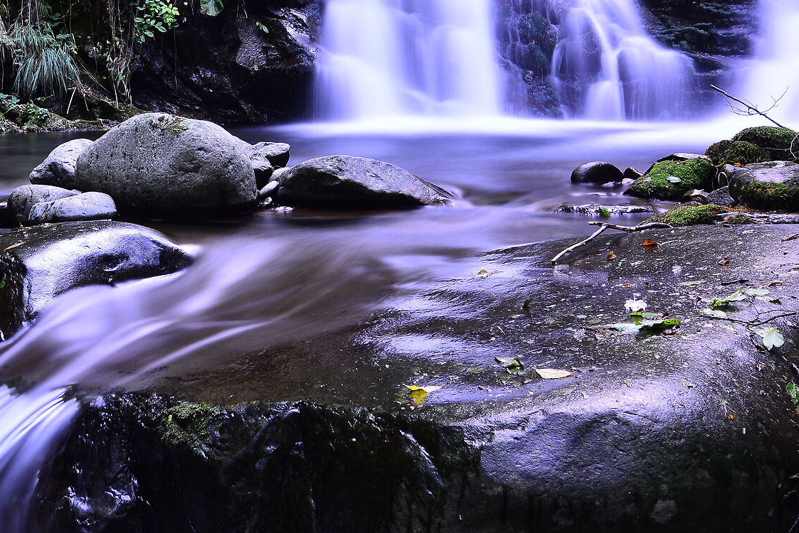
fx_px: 1044
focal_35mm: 47
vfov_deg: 28.4
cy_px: 156
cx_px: 151
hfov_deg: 40.1
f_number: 9
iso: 100
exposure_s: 20
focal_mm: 22
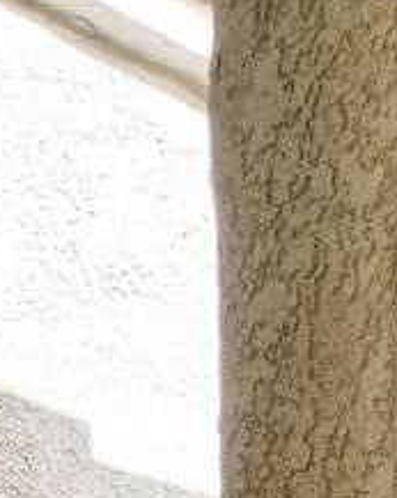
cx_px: -585
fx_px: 1045
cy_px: 776
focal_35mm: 71
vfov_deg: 21.7
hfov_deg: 14.0
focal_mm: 11
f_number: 9
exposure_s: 1/320
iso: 1250
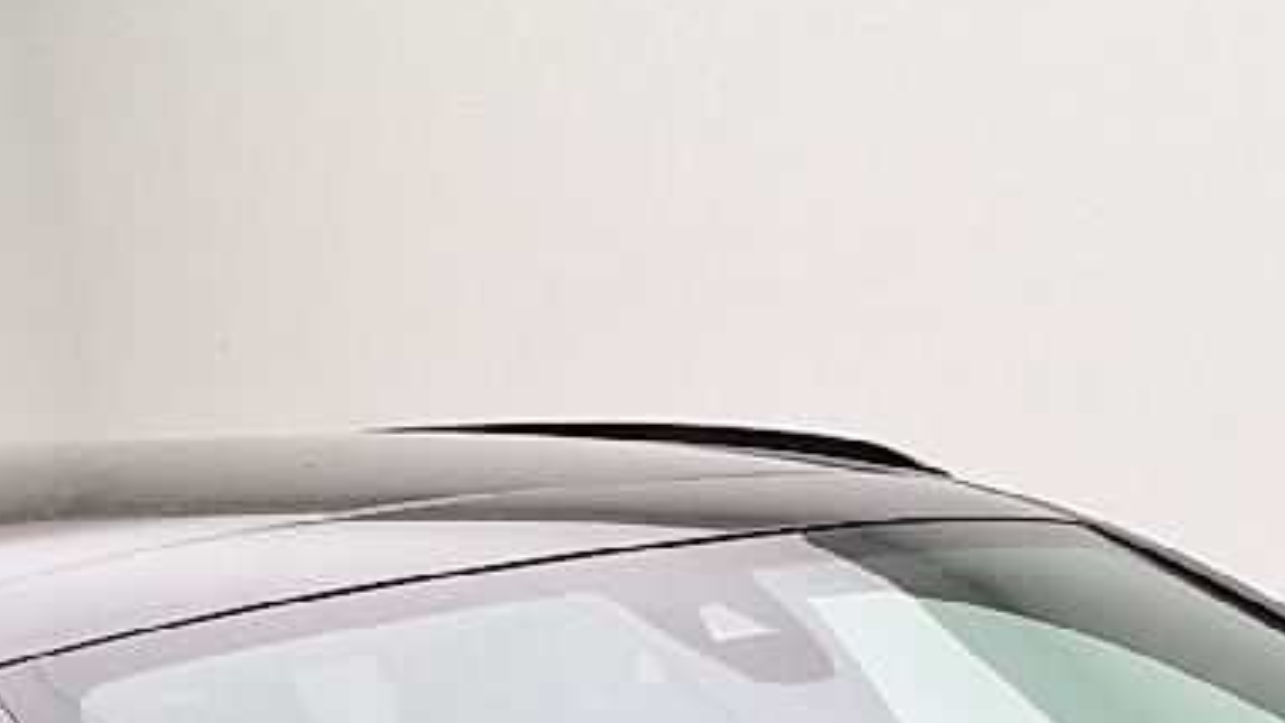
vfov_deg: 8.6
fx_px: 4294
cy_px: 1866
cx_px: 754
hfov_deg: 17.0
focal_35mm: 126
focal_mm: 5.54
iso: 50
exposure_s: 1/100
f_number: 1.8
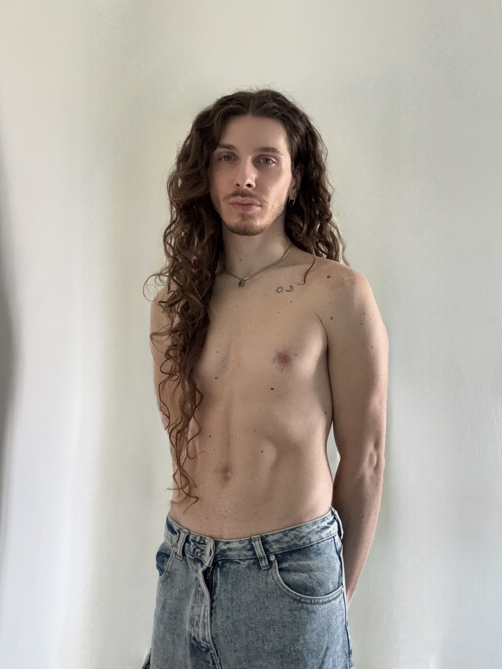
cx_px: 251
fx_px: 580
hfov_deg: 46.8
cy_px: 334
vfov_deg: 60.0
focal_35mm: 30
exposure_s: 1/60
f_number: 1.9
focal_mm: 2.69
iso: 125
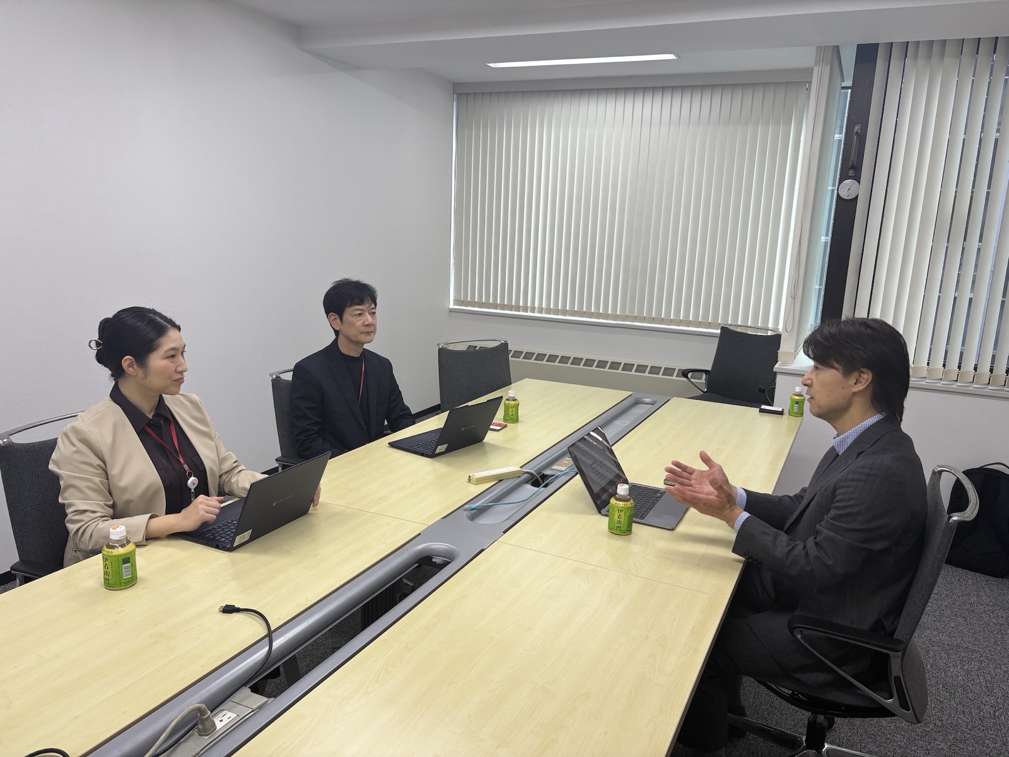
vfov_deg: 53.1
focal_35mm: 26
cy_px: 378
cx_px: 504
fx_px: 758
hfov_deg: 67.3
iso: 64
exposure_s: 1/100
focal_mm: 5.96
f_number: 1.6
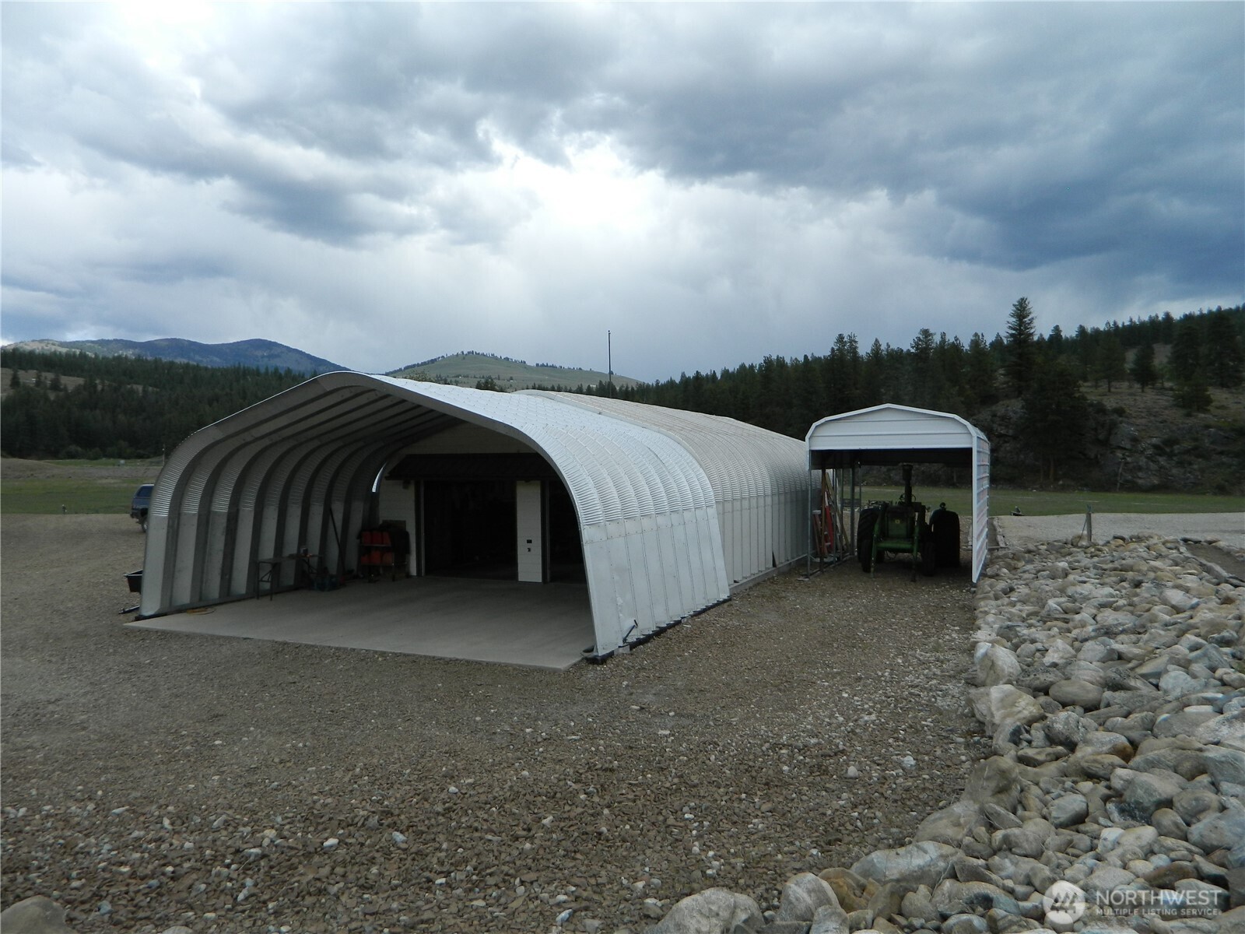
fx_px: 899
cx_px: 622
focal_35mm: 25
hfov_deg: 69.4
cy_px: 467
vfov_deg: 54.9
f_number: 3.1
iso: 80
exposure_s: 1/1000
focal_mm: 4.5
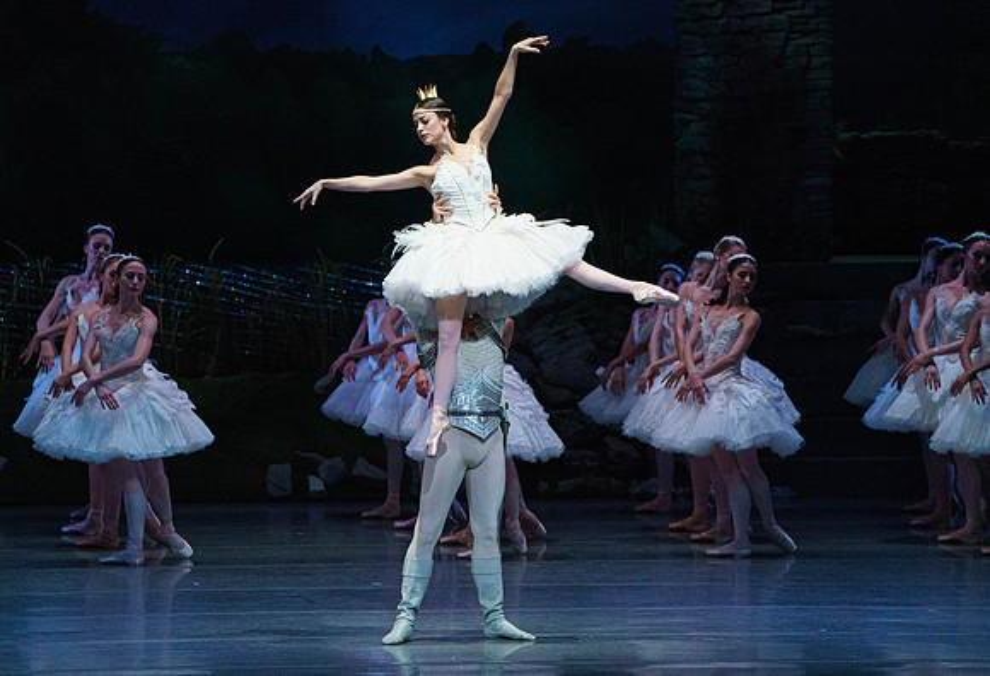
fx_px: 7903
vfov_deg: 4.9
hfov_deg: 7.2
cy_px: 346
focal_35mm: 285
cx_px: 471
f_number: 5.6
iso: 8000
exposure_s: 1/250
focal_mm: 274
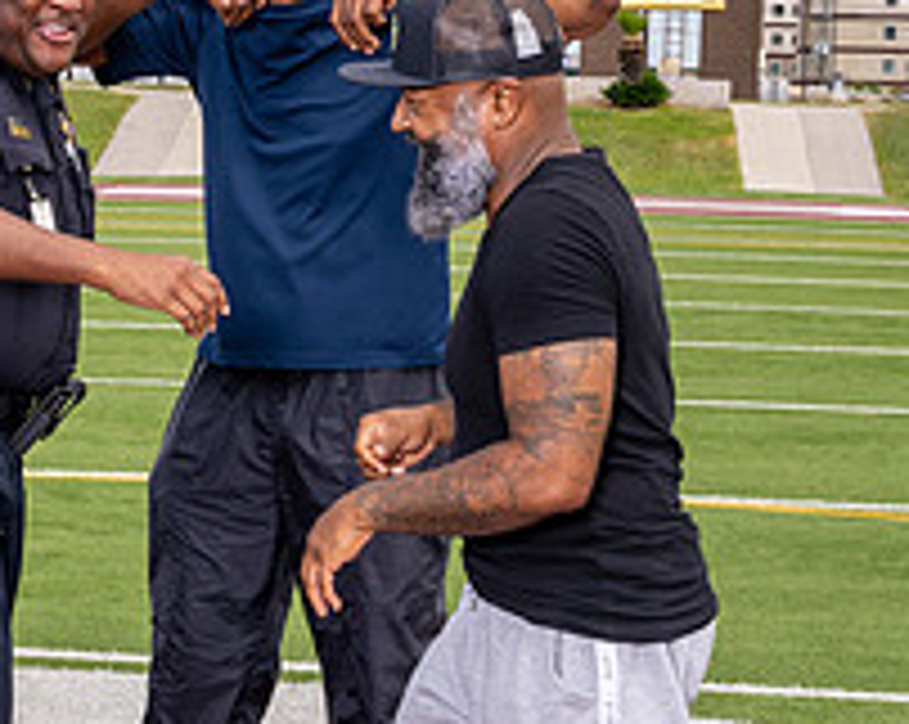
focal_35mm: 143
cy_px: 308
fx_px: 3842
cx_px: 130
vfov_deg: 10.8
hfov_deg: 13.4
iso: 100
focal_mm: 53
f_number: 11
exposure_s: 1/200
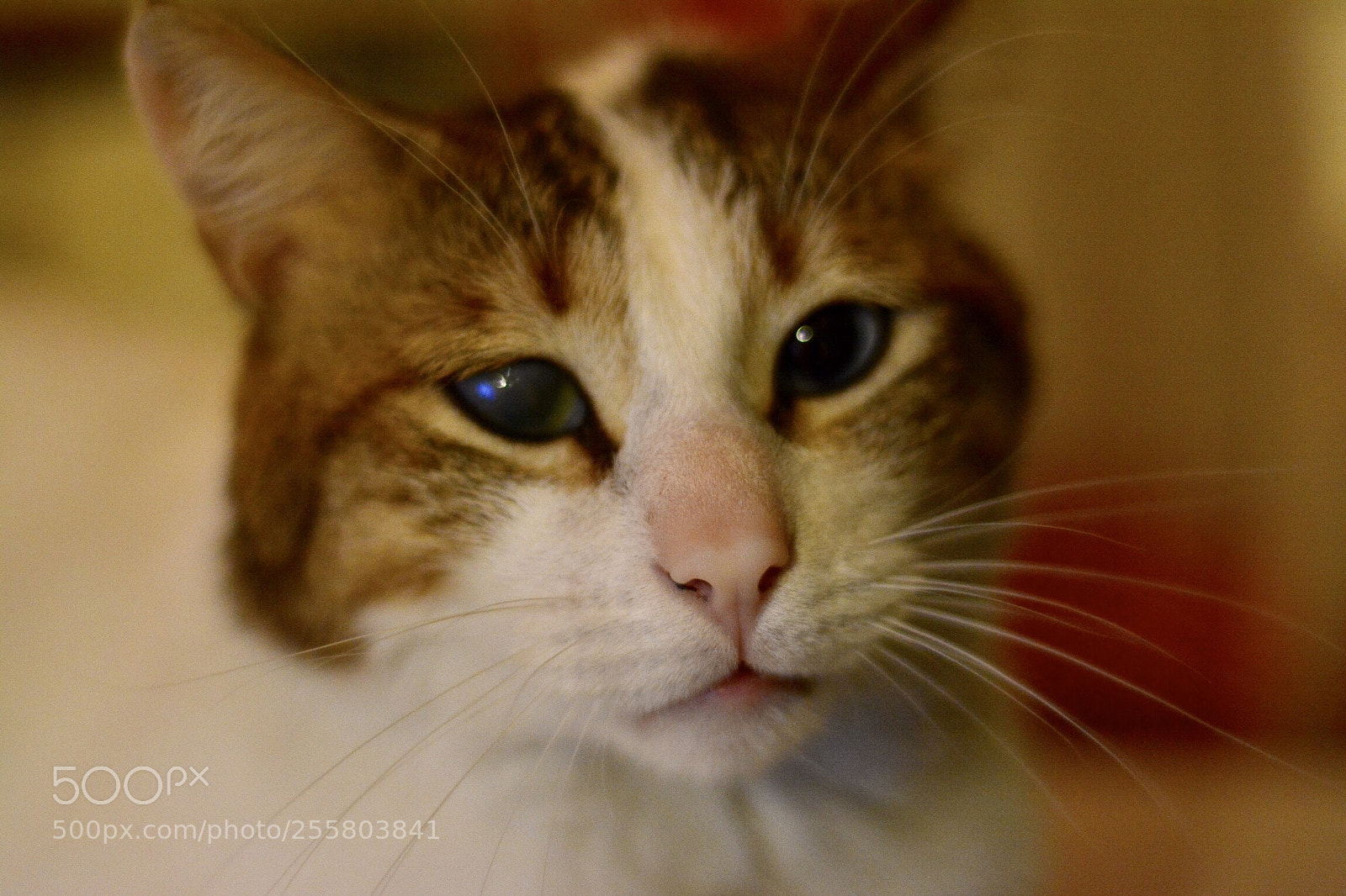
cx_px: 673
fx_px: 2803
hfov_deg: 27.0
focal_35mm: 75
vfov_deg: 18.2
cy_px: 448
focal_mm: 50
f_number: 1.8
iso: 1250
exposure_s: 1/100
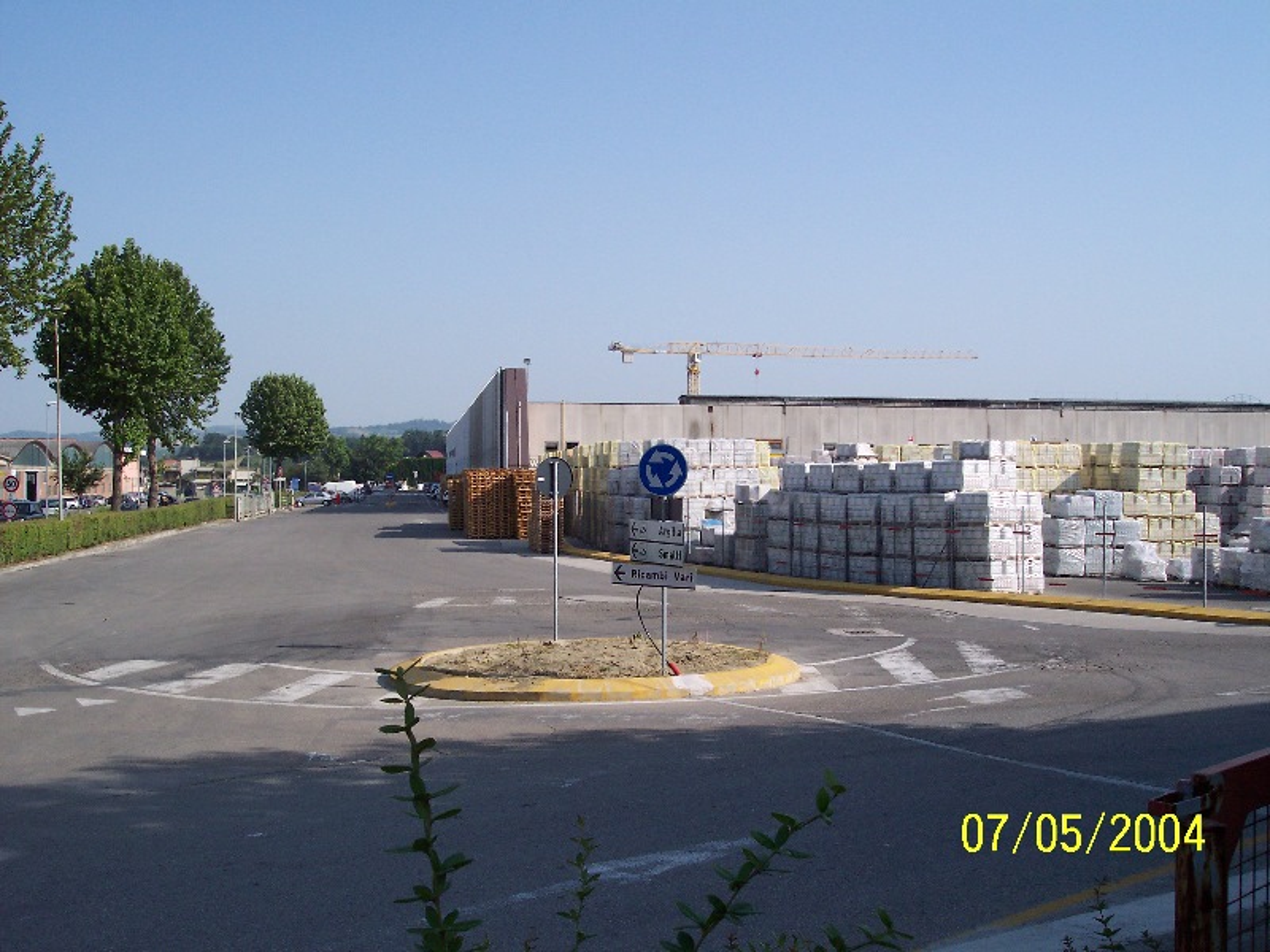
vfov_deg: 37.7
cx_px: 635
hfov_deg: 49.0
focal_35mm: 38
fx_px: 1394
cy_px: 476
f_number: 4.8
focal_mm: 8
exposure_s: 1/700
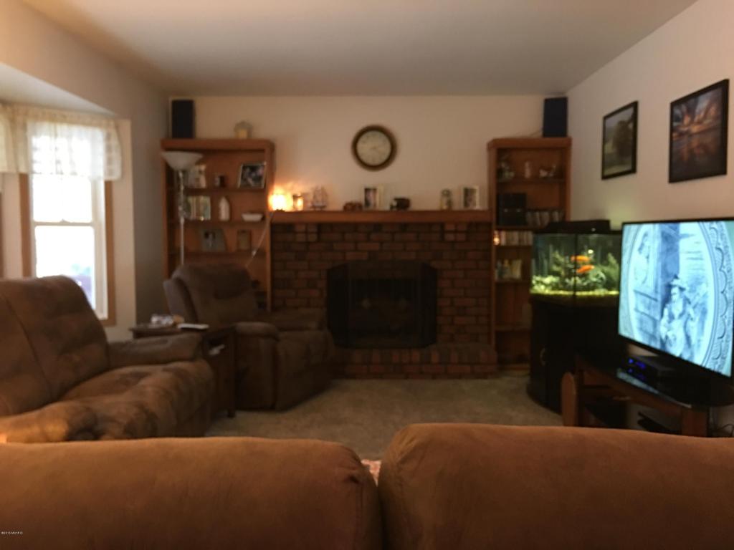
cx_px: 367
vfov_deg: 48.2
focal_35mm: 29
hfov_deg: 61.7
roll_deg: -0.4
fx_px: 615
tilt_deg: -3.0
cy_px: 275
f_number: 2.2
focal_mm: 4.15
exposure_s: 1/4
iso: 80
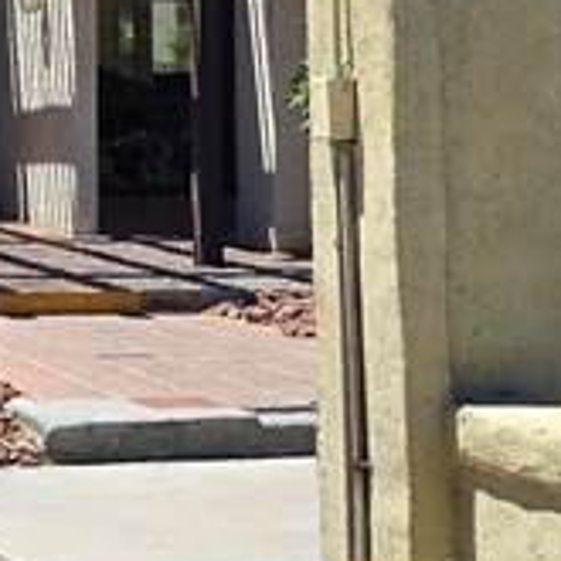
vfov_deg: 13.6
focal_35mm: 126
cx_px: -71
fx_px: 2310
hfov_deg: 13.5
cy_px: -44
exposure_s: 1/878
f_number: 1.7
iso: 12
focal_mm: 6.3
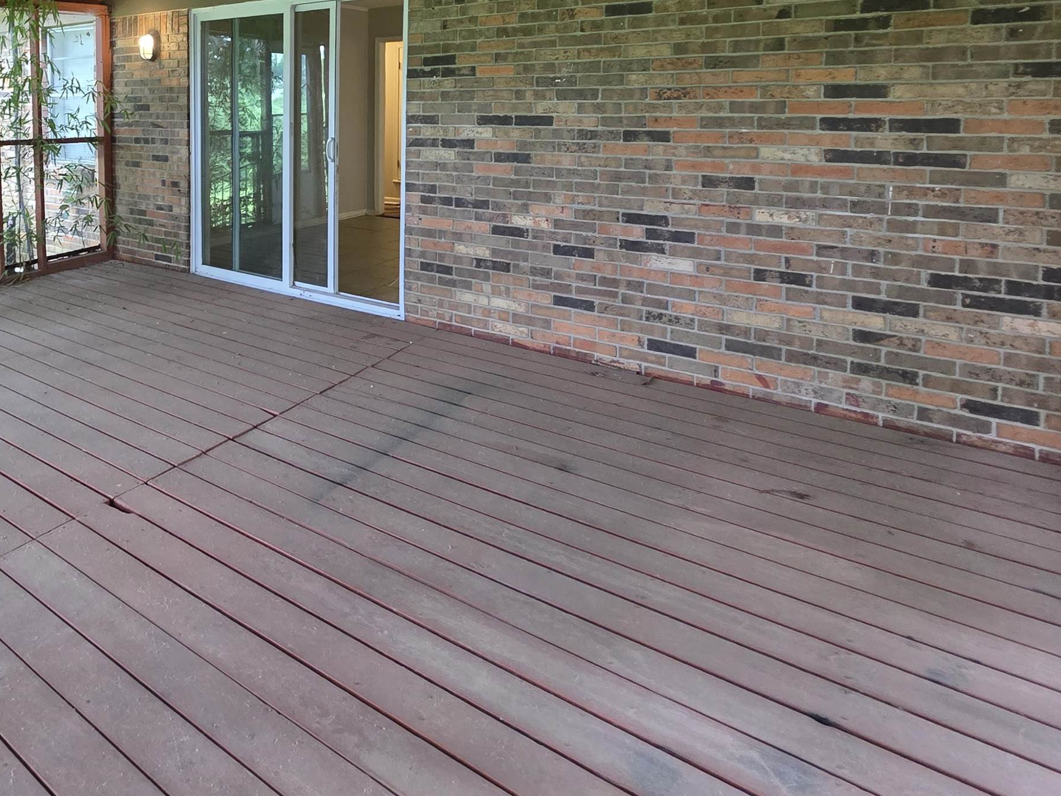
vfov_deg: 56.3
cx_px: 220
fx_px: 674
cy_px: 150
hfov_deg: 69.3
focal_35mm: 22
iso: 400
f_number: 1.9
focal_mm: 2.2
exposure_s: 1/60
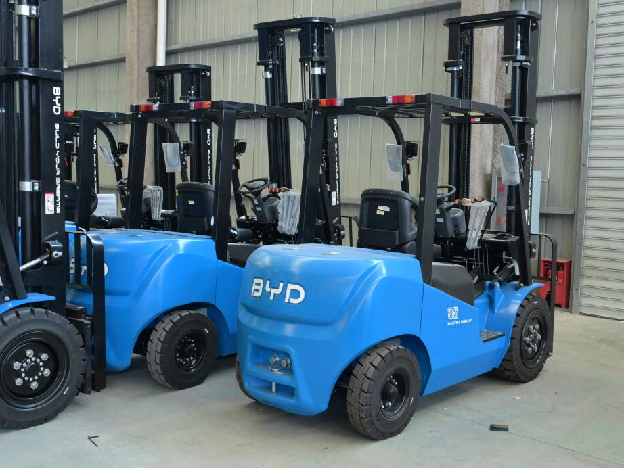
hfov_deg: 46.7
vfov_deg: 36.0
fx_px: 721
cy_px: 238
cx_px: 357
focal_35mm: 40
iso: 3200
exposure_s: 1/320
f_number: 4
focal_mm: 24
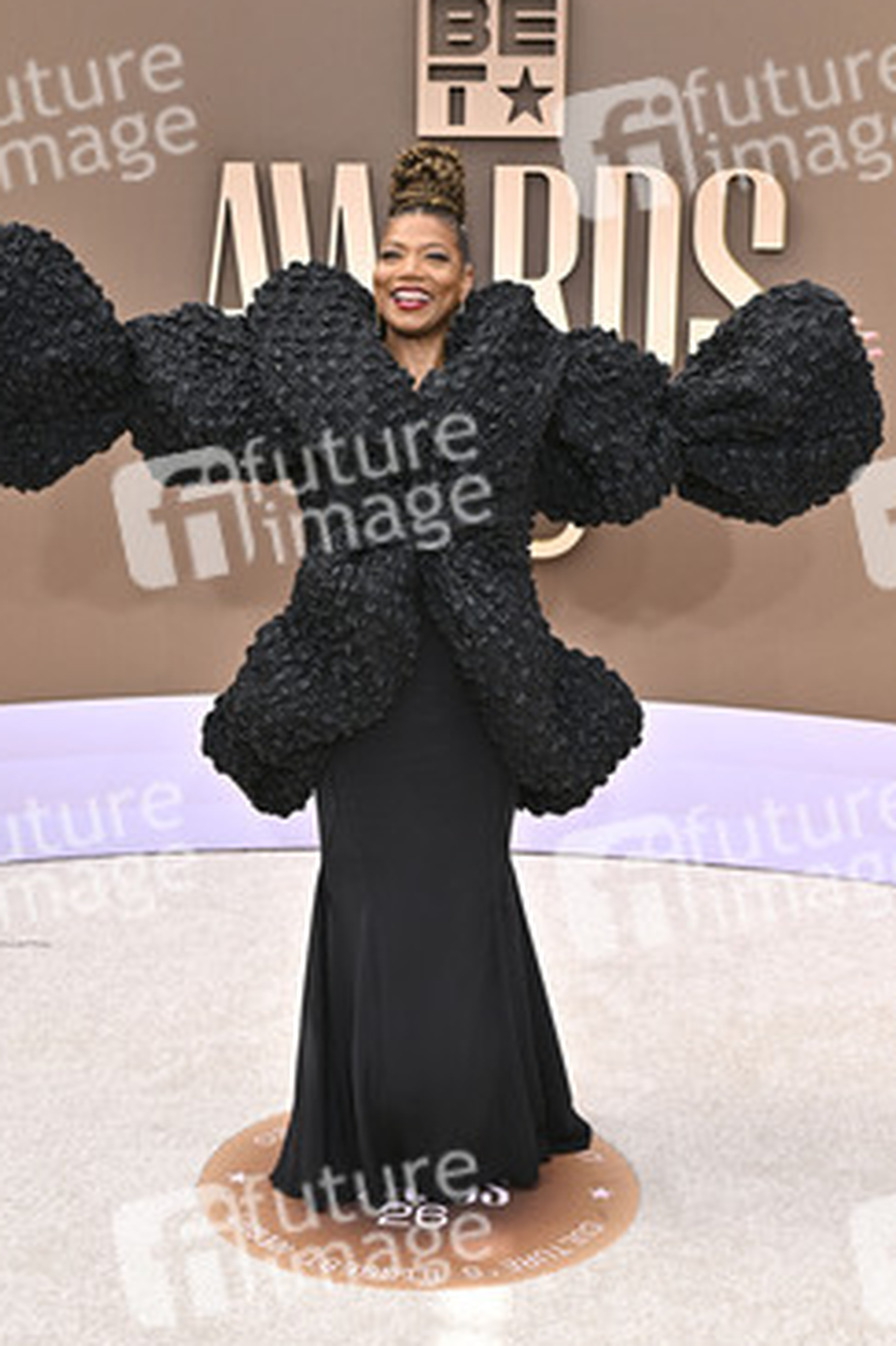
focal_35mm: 46
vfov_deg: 42.8
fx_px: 1719
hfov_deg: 29.2
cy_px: 686
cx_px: 409
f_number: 10
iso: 400
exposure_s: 1/320
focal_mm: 42
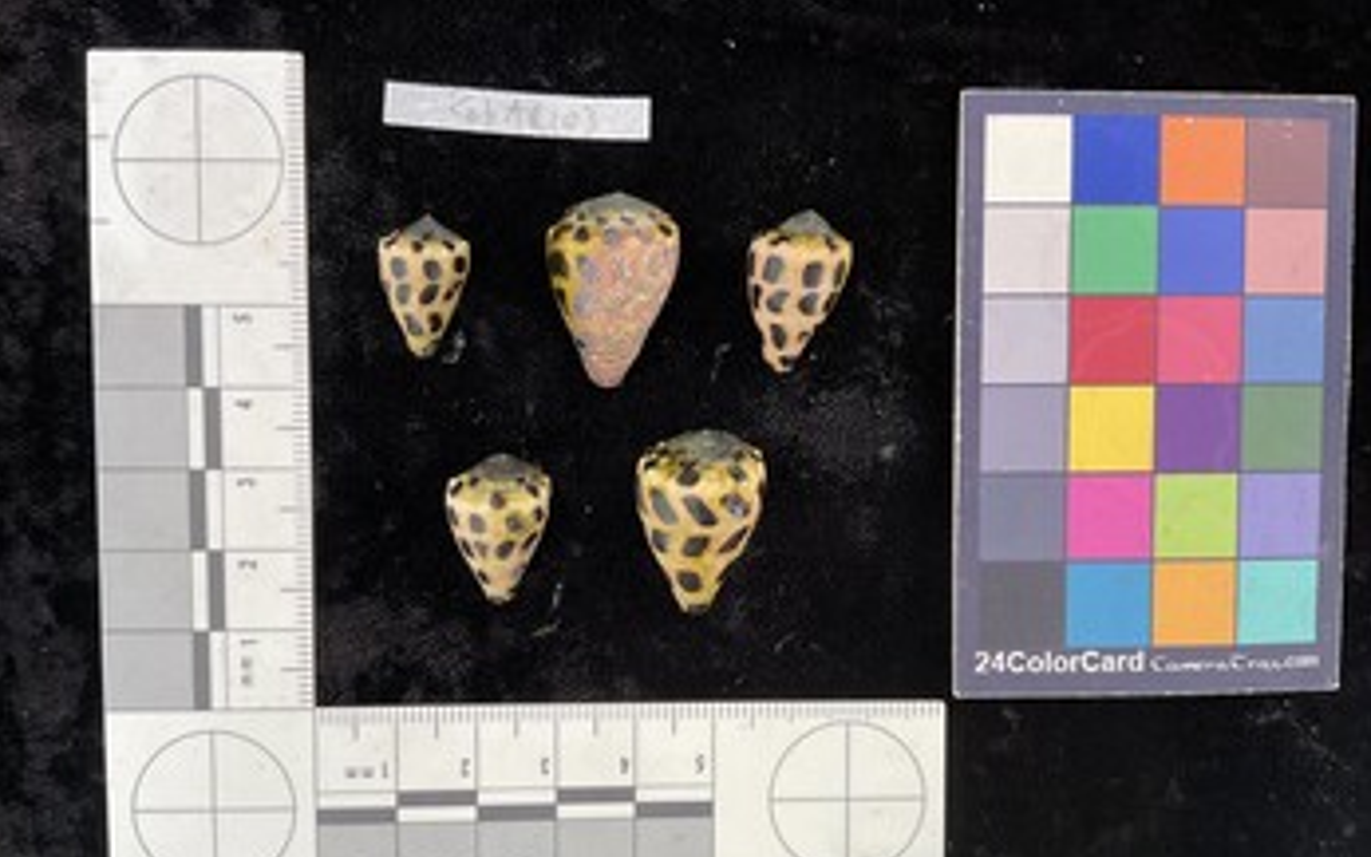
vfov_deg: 40.6
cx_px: 687
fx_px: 1158
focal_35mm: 31
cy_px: 476
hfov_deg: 61.2
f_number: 1.8
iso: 40
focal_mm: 3
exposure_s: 1/60
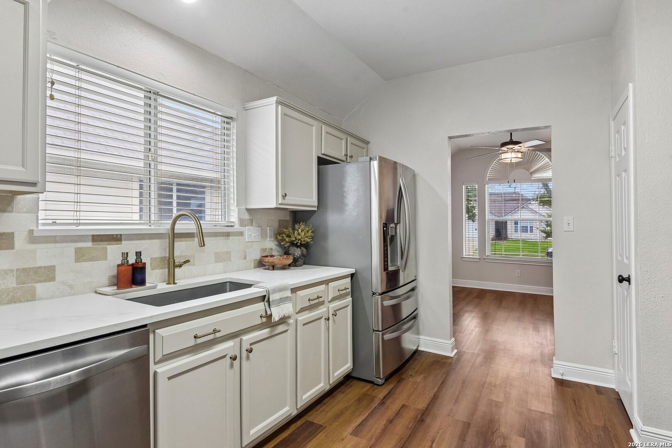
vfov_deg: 64.6
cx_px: 336
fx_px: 355
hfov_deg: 86.9
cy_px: 224
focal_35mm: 19
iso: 1250
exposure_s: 1/20
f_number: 8
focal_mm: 19
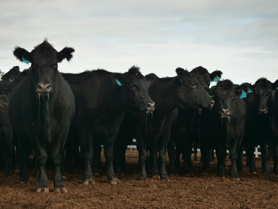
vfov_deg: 15.1
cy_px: 104
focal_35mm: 98
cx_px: 139
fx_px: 787
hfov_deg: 20.0
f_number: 3.2
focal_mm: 49
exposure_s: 1/250
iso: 200
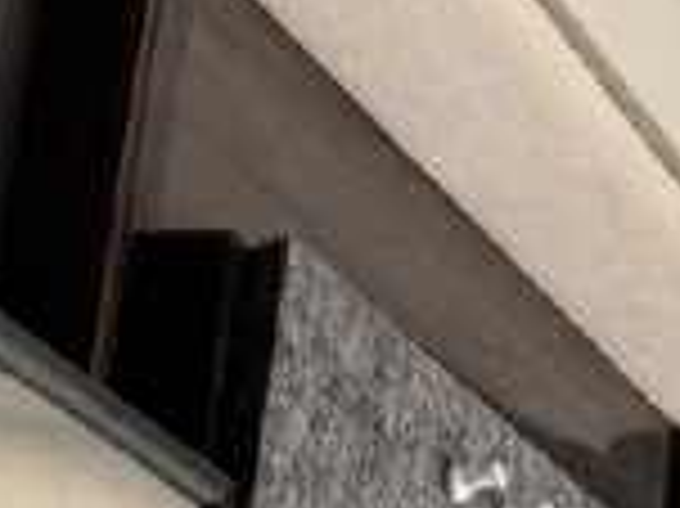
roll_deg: -0.2
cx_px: 1491
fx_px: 2493
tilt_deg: +15.1
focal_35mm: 127
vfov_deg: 11.2
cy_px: 751
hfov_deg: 12.9
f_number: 1.78
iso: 80
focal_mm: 6.76
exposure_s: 1/175
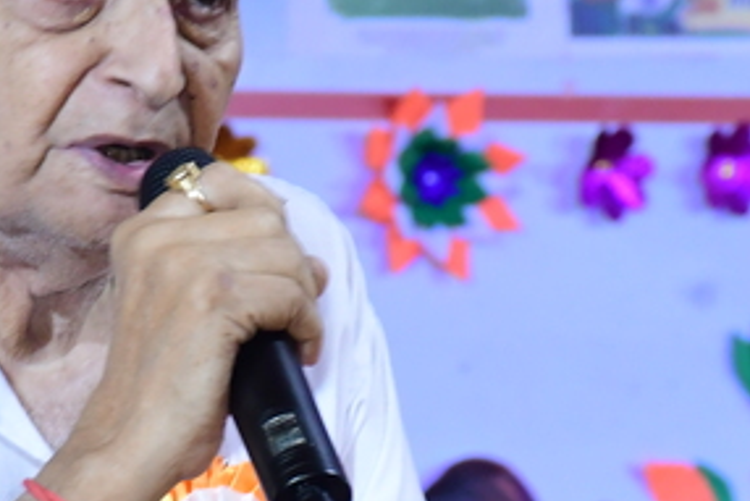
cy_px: 543
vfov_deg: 2.8
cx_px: 170
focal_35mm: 492
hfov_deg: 4.2
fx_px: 10255
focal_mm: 90
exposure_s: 1/50
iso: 1600
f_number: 7.1
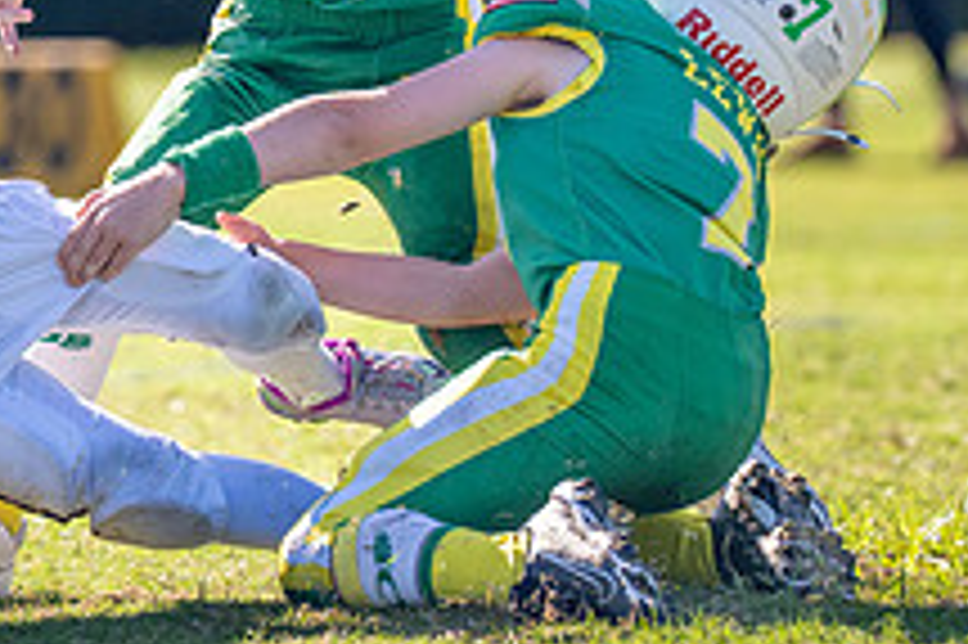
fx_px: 17088
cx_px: -137
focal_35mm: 636
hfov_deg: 3.2
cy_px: -7
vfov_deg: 2.2
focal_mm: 152
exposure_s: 1/2500
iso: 250
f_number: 2.8
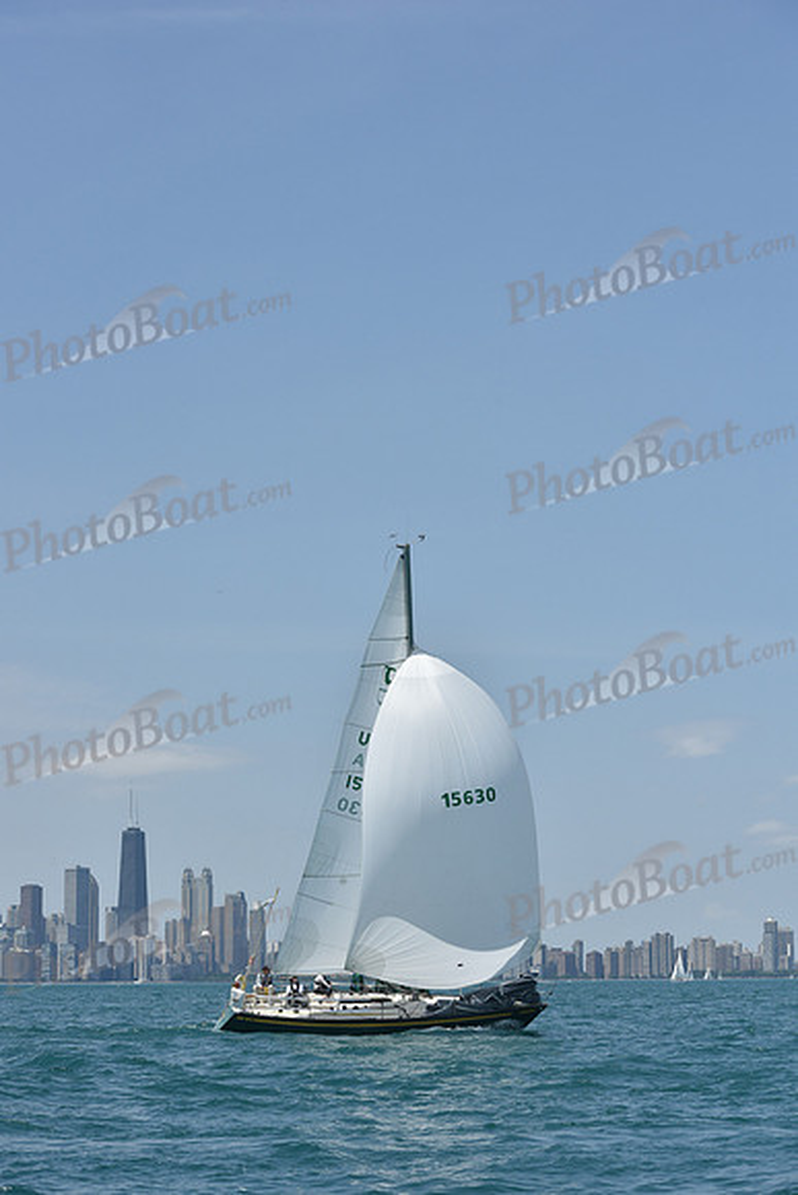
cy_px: 598
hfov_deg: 19.5
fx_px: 2326
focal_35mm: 70
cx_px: 399
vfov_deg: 28.8
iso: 250
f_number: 9
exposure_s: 1/1250
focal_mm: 70
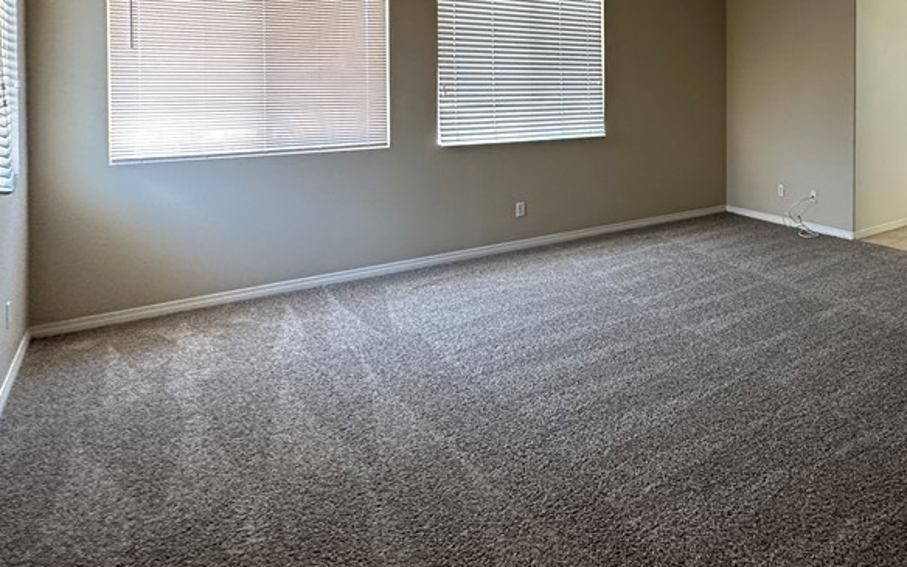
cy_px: 93
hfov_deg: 64.6
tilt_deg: -1.9
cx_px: 718
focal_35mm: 26
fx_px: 643
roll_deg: +0.0
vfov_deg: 44.6
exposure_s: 1/120
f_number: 2.2
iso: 250
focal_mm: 2.22
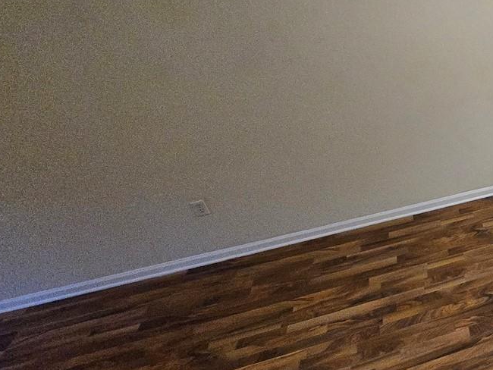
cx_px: 575
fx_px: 456
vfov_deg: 43.6
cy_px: 123
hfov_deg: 41.4
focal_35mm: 32
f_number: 2.2
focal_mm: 1.7
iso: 320
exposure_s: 1/60
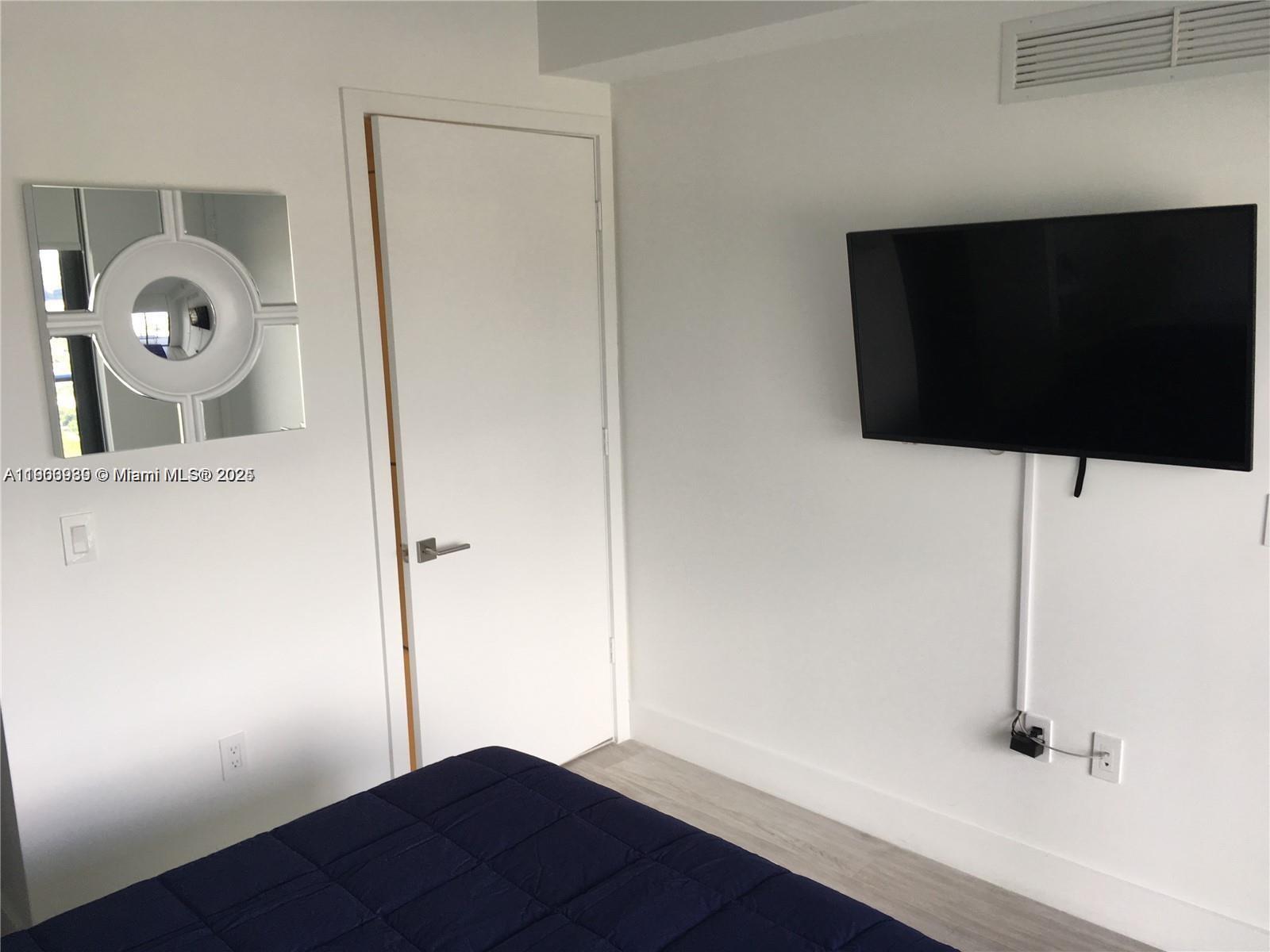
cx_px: 635
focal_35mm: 29
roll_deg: +2.1
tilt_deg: -10.9
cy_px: 476
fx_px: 1064
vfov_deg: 48.2
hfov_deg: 61.7
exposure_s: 1/60
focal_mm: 4.15
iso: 32
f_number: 2.2
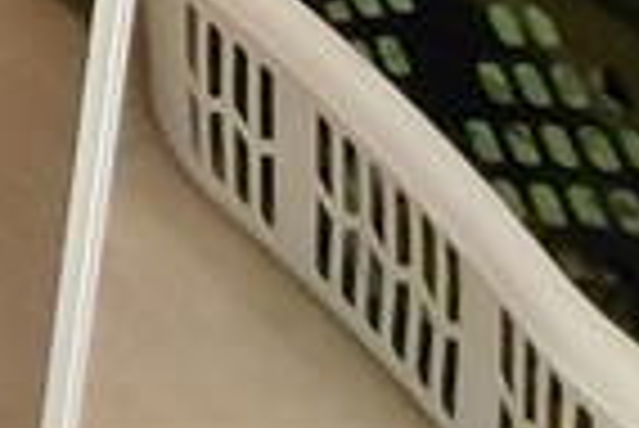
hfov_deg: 13.3
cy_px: -1275
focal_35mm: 120
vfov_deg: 7.7
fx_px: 2132
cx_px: -832
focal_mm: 1.64
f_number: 2.2
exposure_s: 1/30
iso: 320
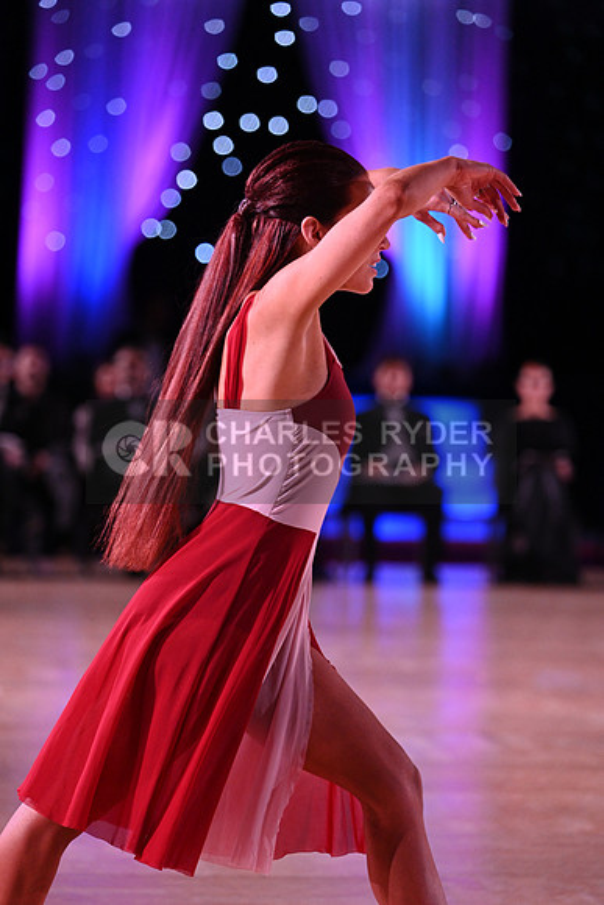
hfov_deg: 7.2
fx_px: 4778
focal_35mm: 190
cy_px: 452
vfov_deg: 10.8
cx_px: 302
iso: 3200
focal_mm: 190
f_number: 5
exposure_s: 1/320
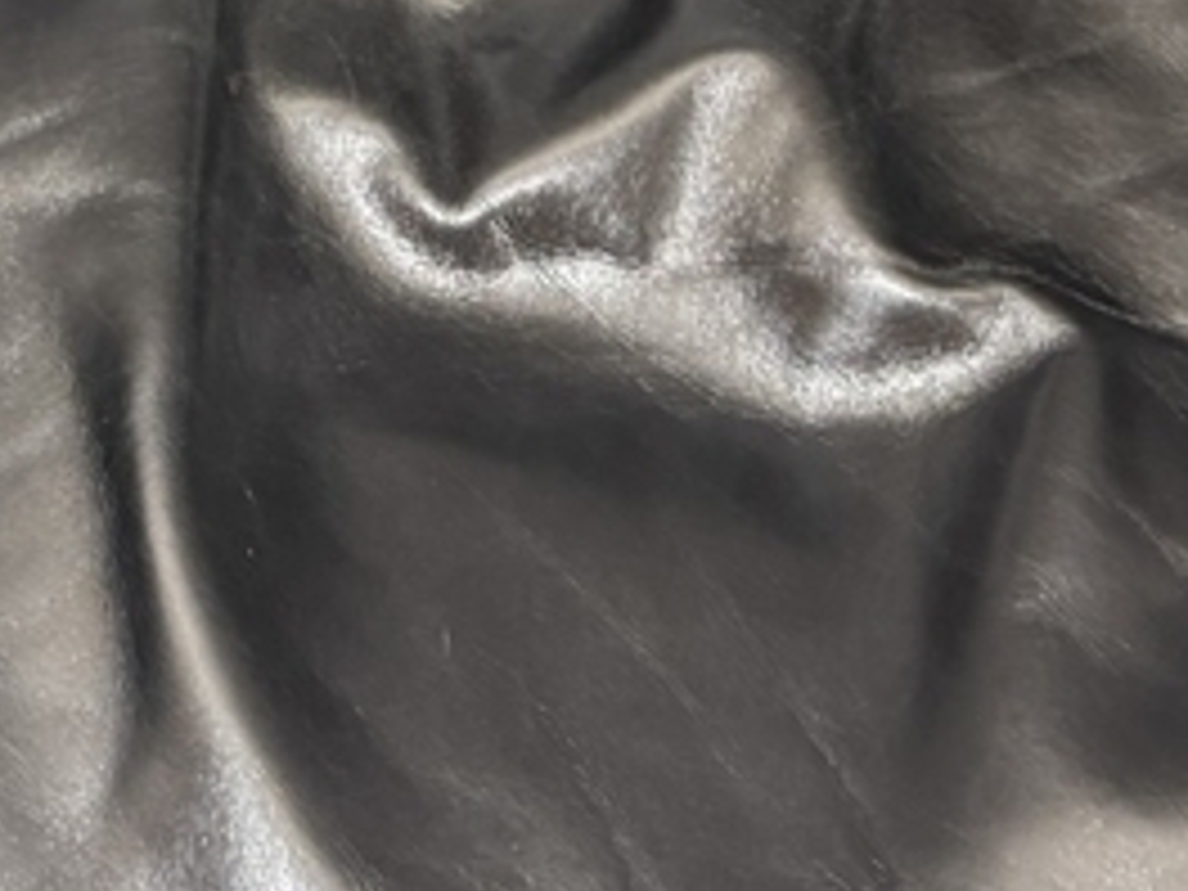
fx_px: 3741
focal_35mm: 109
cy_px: -310
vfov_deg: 13.1
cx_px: 176
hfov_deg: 17.8
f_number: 1.78
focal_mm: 6.76
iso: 1000
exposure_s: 1/33
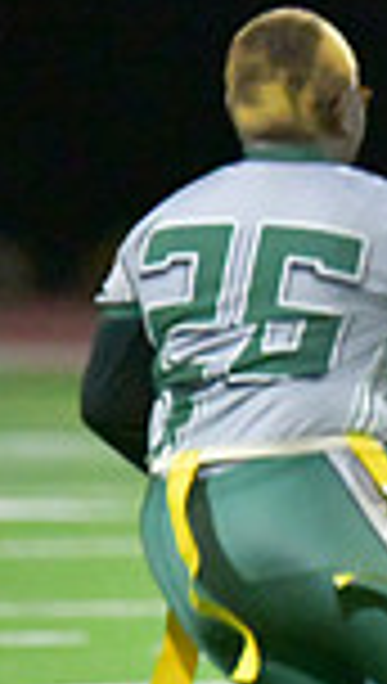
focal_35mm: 1196
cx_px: 1287
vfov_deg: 1.8
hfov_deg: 1.0
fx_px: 21722
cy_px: 236
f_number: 2.8
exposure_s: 1/2500
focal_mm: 300
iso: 25600
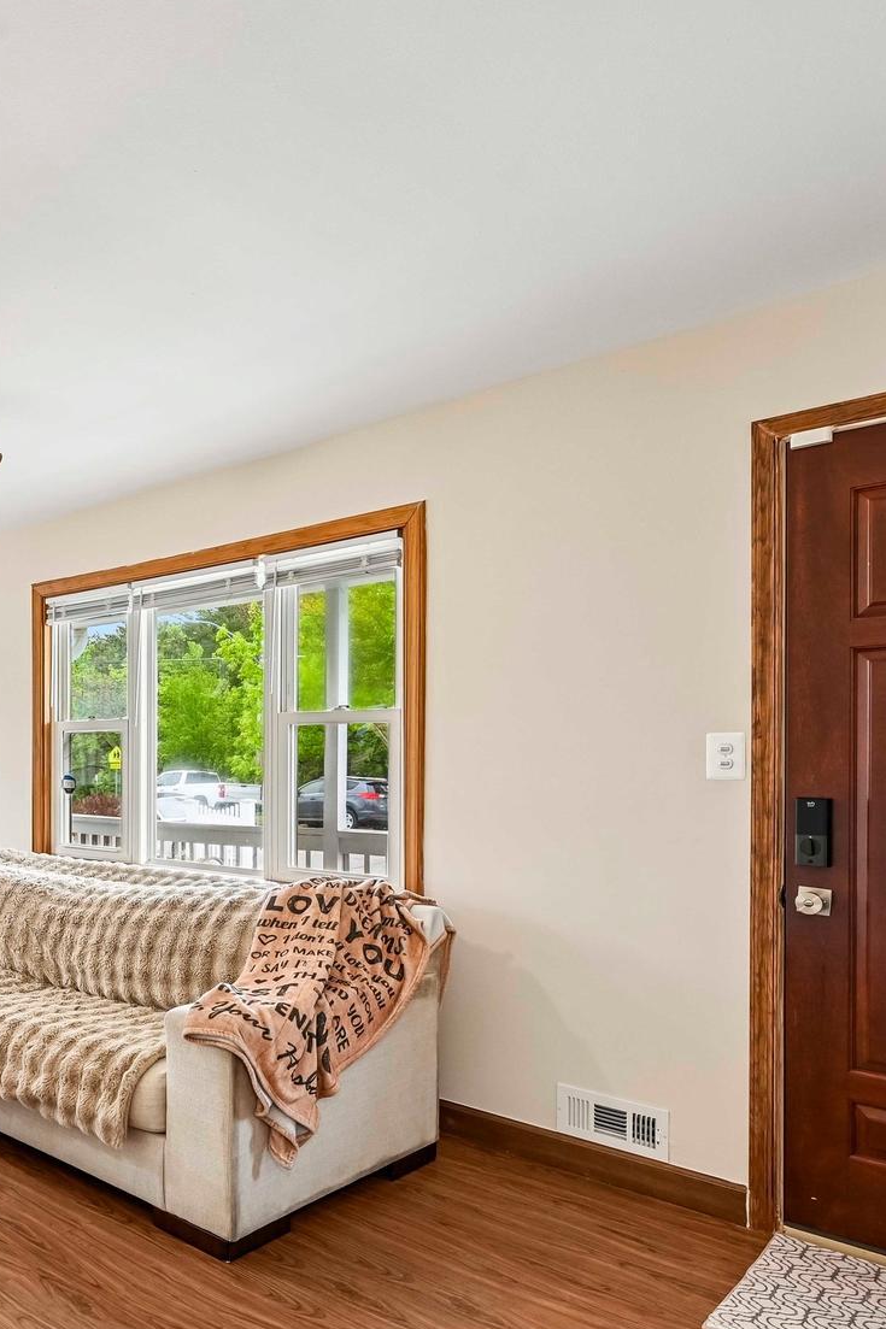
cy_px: 755
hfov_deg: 43.8
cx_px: 40
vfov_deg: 69.1
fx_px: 960
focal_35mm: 26
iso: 360
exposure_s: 1/15
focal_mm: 14
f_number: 8
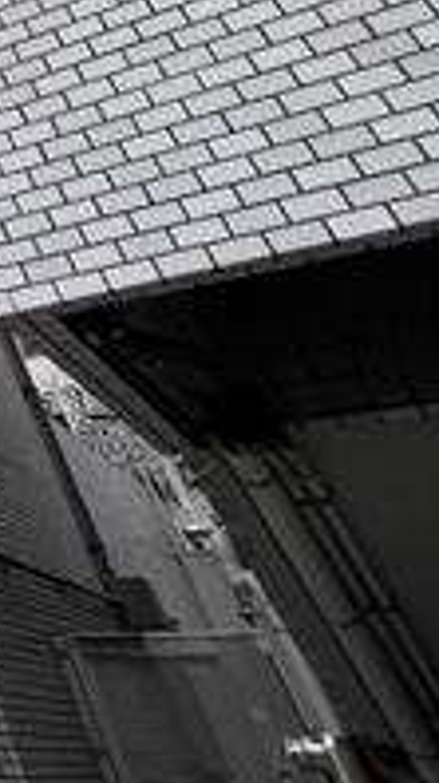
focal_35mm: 43
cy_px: 63
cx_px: -708
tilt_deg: +34.7
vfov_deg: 43.0
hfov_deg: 13.7
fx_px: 892
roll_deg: -1.3
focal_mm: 1.57
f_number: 1.8
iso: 32
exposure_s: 1/463
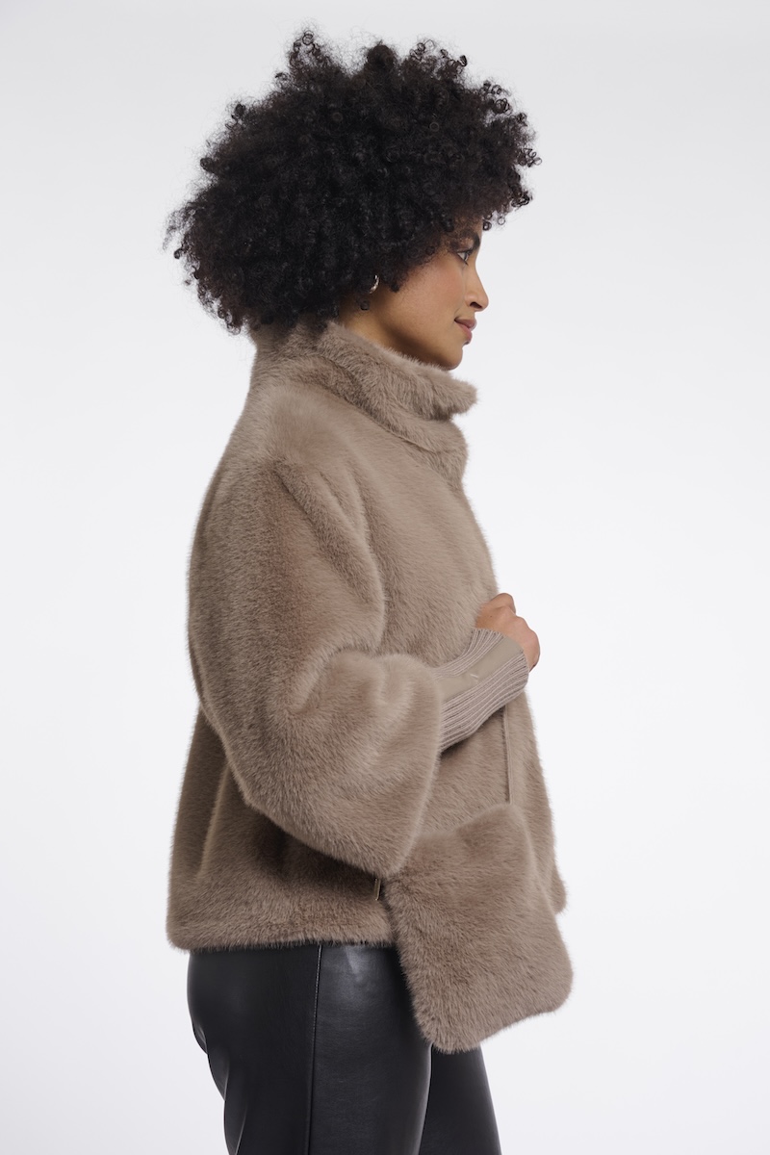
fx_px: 2085
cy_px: 578
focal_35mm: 65
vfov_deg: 31.0
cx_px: 385
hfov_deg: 20.9
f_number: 8
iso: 125
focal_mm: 65
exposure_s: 1/160
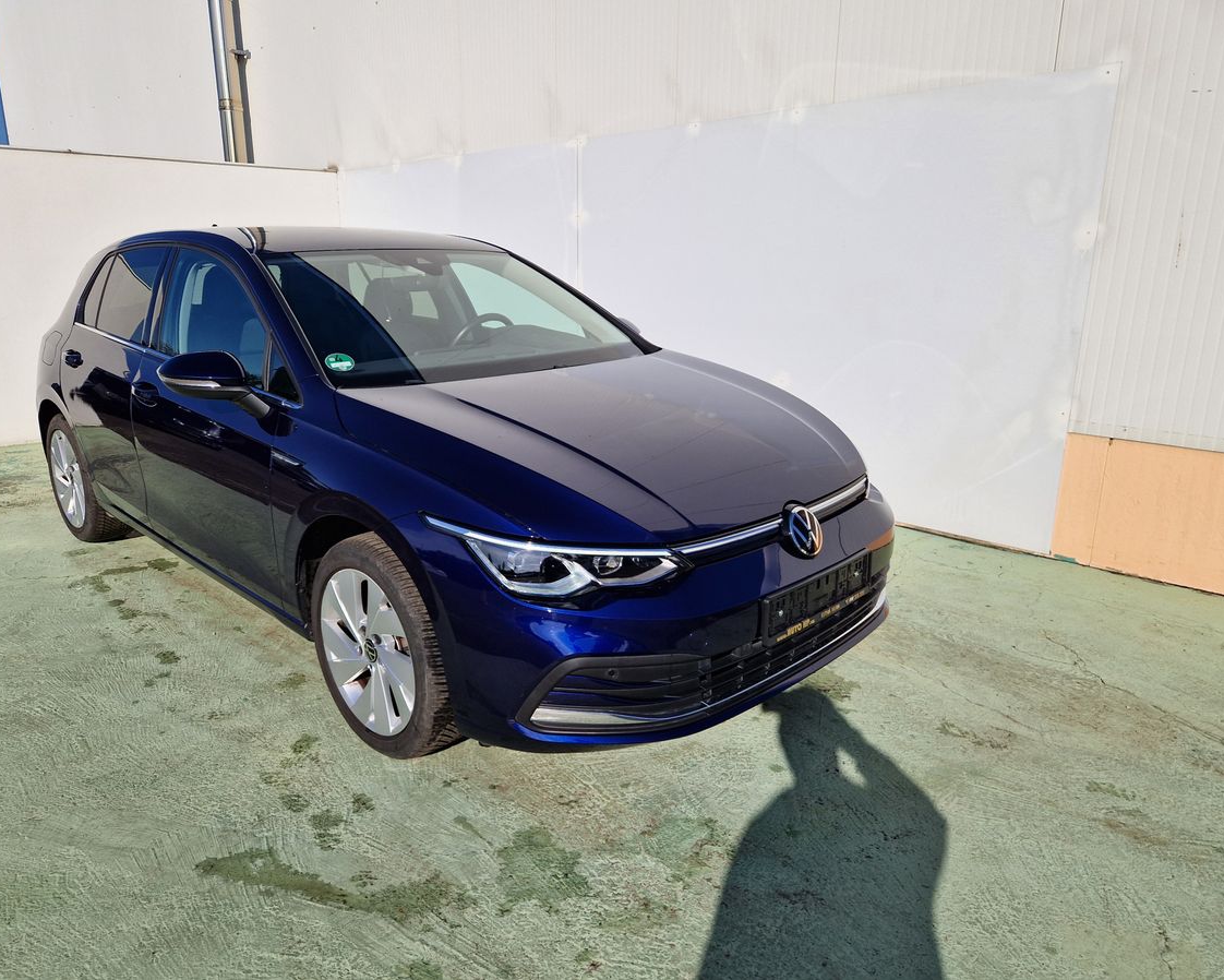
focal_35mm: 24
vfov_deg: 58.8
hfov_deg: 70.3
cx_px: 592
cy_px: 490
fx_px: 870
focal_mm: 5.4
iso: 50
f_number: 1.8
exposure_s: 1/3392
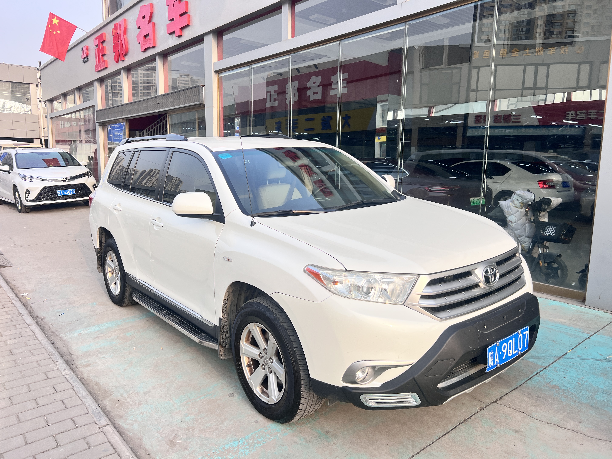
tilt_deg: -8.4
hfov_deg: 67.3
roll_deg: -1.1
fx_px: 460
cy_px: 230
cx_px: 306
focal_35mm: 26
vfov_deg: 53.1
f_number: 1.5
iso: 50
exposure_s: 1/840
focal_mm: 5.7
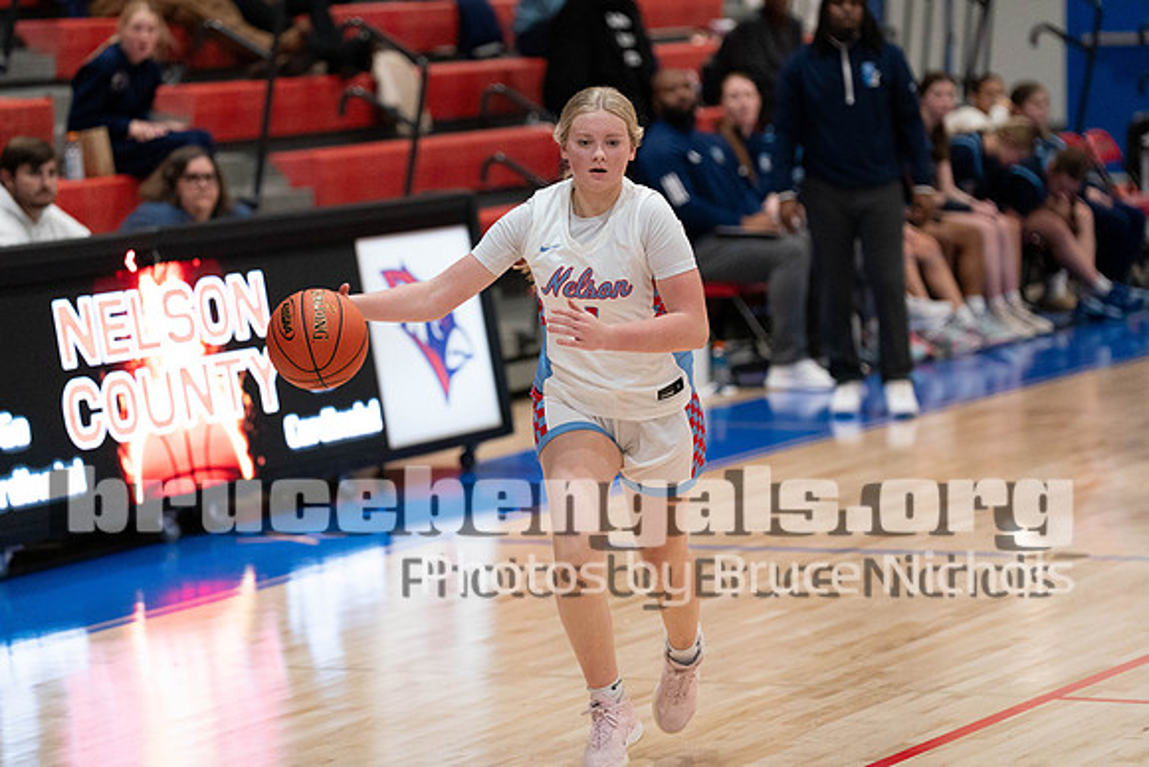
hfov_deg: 11.3
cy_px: 326
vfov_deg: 7.6
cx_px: 574
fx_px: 5797
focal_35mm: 182
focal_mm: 158
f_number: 2.8
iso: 4000
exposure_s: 1/1000
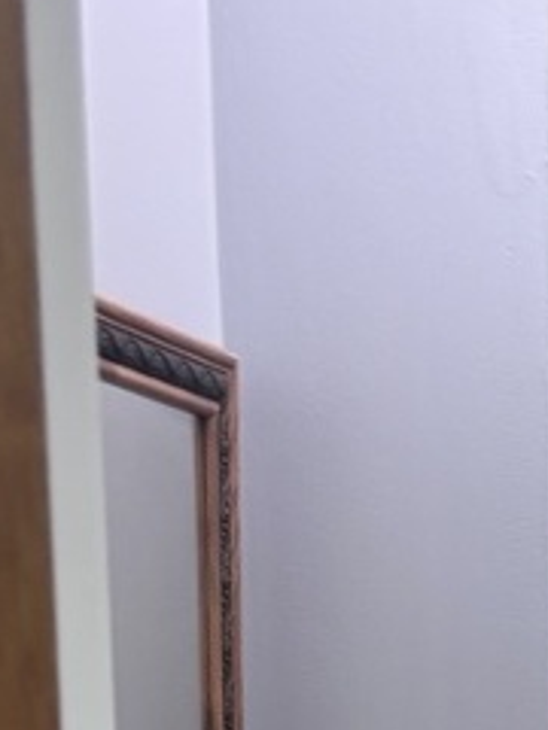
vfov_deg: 15.0
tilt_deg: -11.7
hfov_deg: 11.8
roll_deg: -2.0
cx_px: 950
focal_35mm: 117
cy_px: 1253
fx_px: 2470
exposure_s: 1/60
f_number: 1.6
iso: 100
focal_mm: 5.96
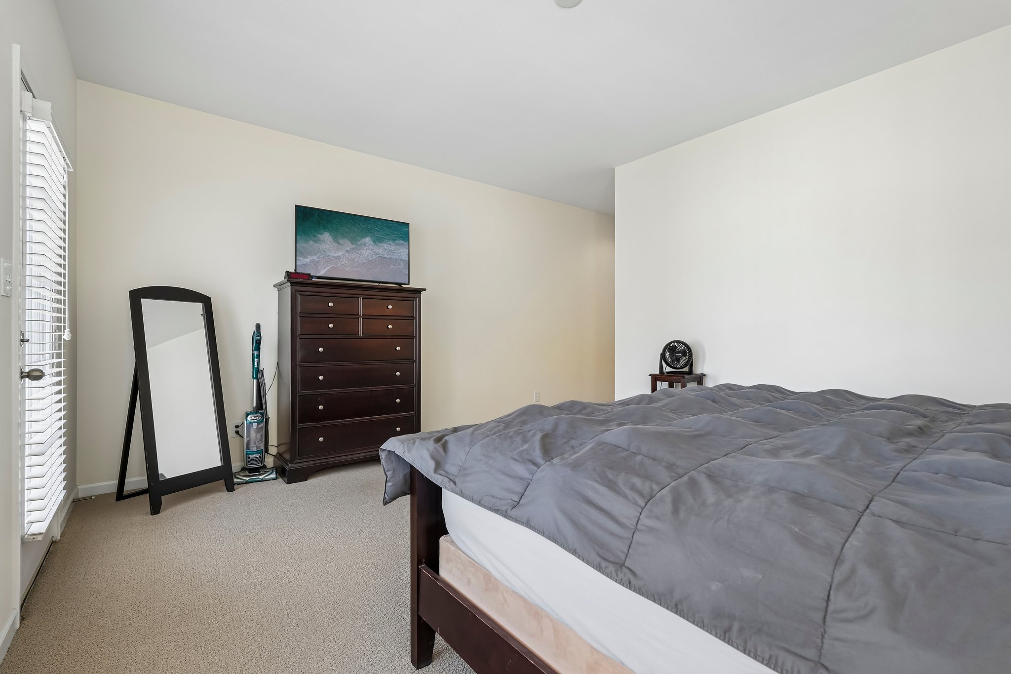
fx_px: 449
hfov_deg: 96.7
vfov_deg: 73.7
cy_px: 337
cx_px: 506
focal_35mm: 16
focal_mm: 16
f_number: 8
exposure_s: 1/30
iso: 500
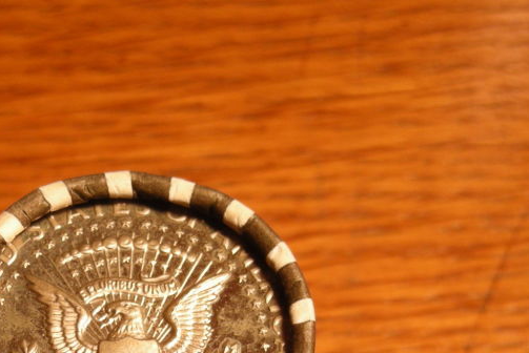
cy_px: 377
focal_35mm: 157
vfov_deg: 8.7
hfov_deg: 13.0
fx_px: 2308
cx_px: 136
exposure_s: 1/55.3
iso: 119
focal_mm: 12.3
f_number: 3.9
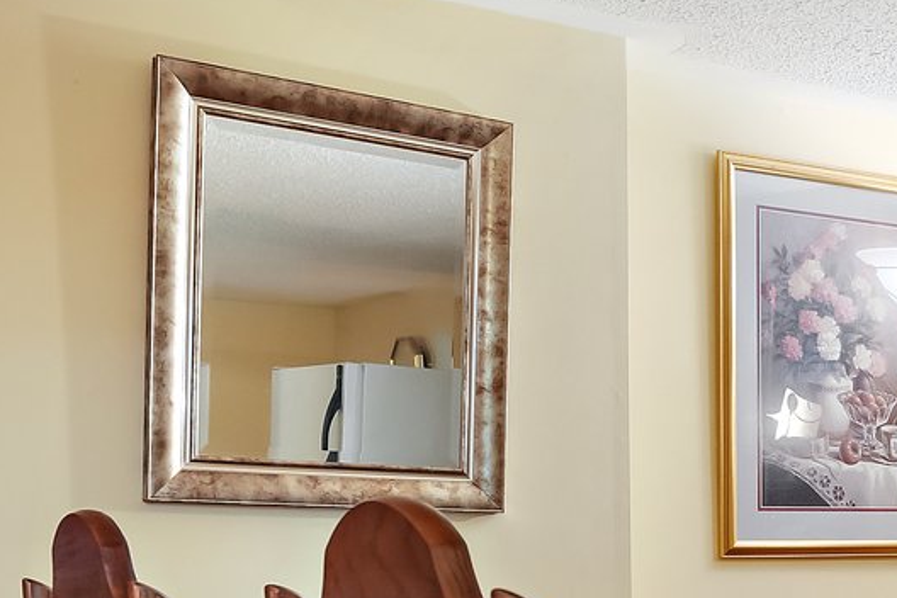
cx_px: 1079
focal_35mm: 66
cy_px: 577
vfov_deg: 20.1
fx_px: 1644
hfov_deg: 27.0
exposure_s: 1/2.5
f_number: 6.3
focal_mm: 17
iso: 1600
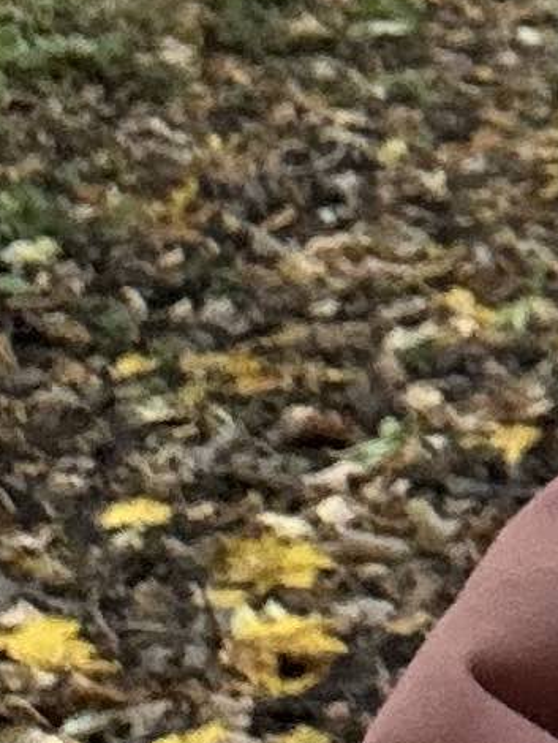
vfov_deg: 9.8
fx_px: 4230
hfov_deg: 6.9
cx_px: 1541
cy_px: -258
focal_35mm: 197
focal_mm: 2.69
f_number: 1.9
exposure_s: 1/60
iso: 100
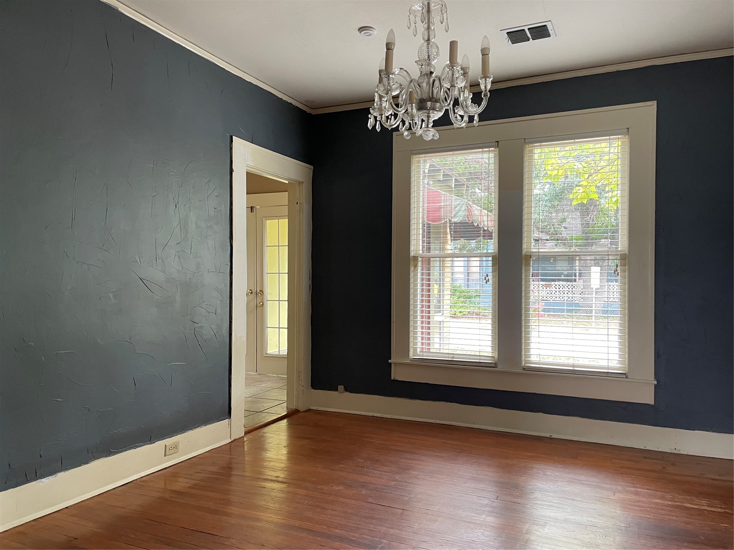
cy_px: 275
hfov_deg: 67.3
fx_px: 551
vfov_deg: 53.1
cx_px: 367
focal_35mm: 26
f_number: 1.6
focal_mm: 4.2
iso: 125
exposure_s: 1/78
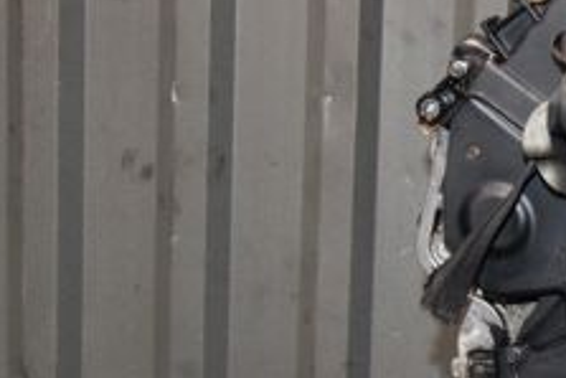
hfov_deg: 17.7
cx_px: 751
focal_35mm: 107
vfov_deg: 12.7
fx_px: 1690
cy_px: 277
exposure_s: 1/60
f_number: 5.6
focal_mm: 25
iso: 1600
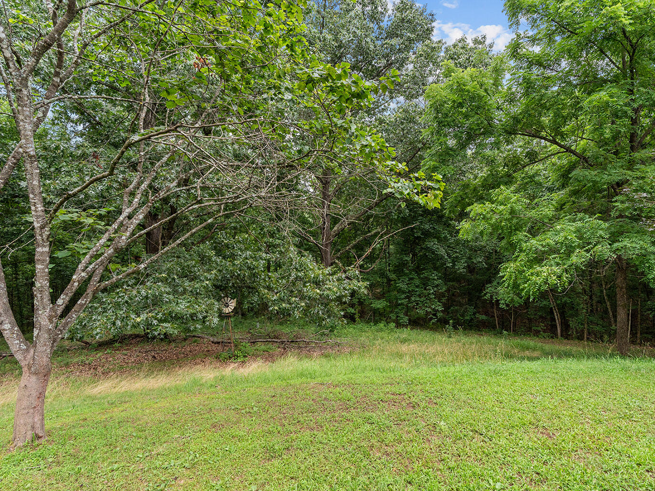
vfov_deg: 71.6
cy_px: 254
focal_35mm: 18
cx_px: 352
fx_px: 341
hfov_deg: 87.6
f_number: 5.6
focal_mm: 16
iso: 640
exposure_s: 1/200
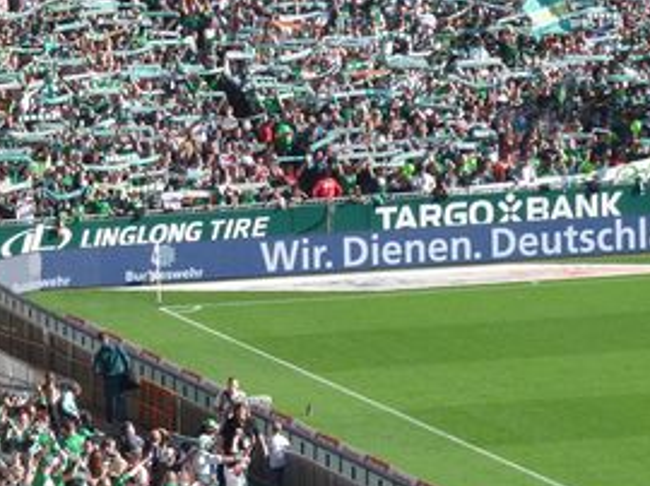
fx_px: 5628
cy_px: 256
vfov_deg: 4.9
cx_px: 17
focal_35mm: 300
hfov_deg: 6.6
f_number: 5.6
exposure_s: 1/250
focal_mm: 25.2
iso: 100
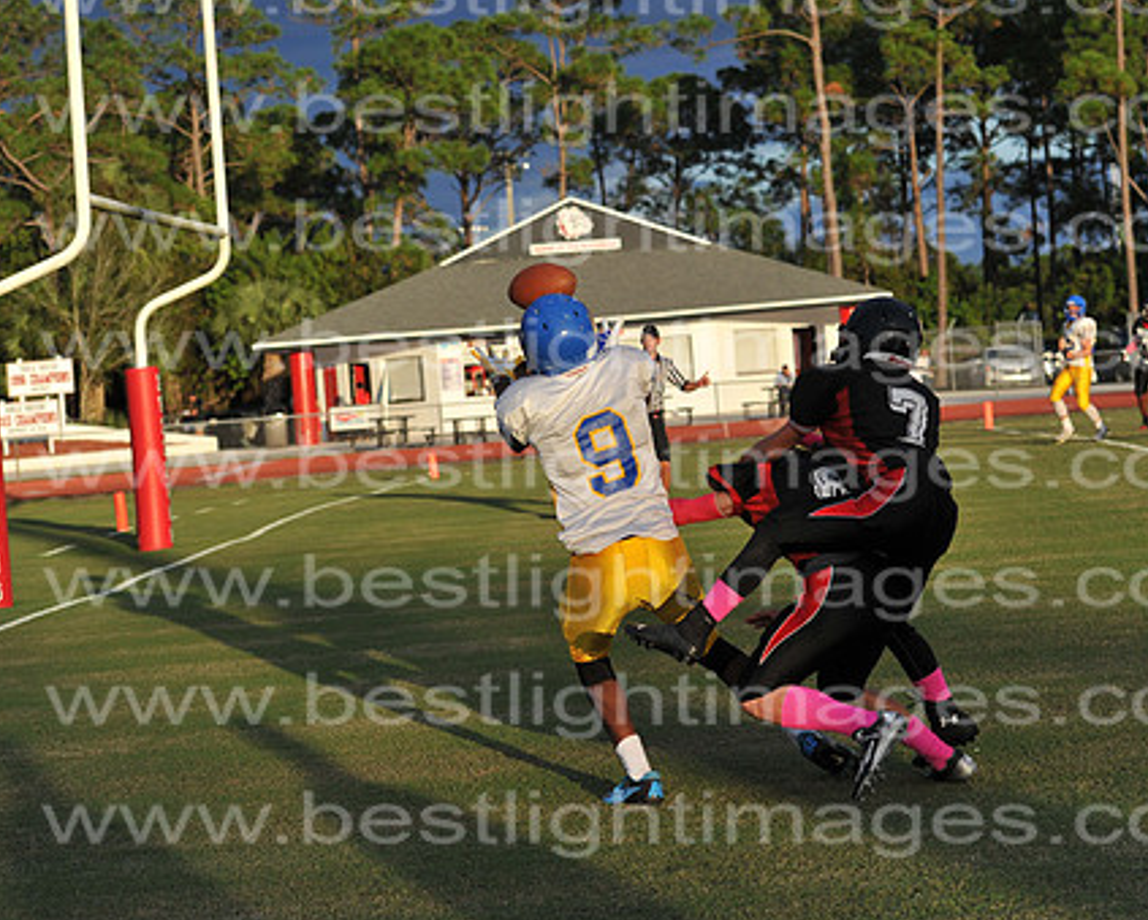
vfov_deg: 17.1
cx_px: 657
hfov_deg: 21.2
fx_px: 3060
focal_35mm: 90
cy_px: 410
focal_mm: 70
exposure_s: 1/5000
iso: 800
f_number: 3.5
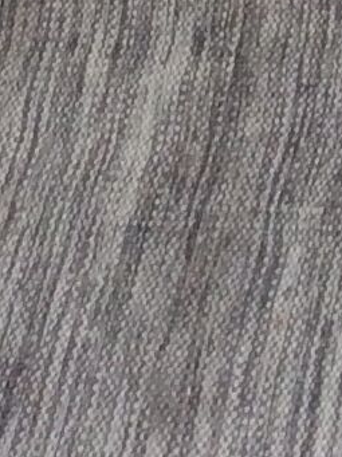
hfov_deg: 6.0
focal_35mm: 243
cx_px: 480
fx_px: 3207
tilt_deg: -23.3
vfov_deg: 7.0
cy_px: -1084
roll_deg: -0.2
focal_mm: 3.3
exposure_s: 1/100
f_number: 2.4
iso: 32
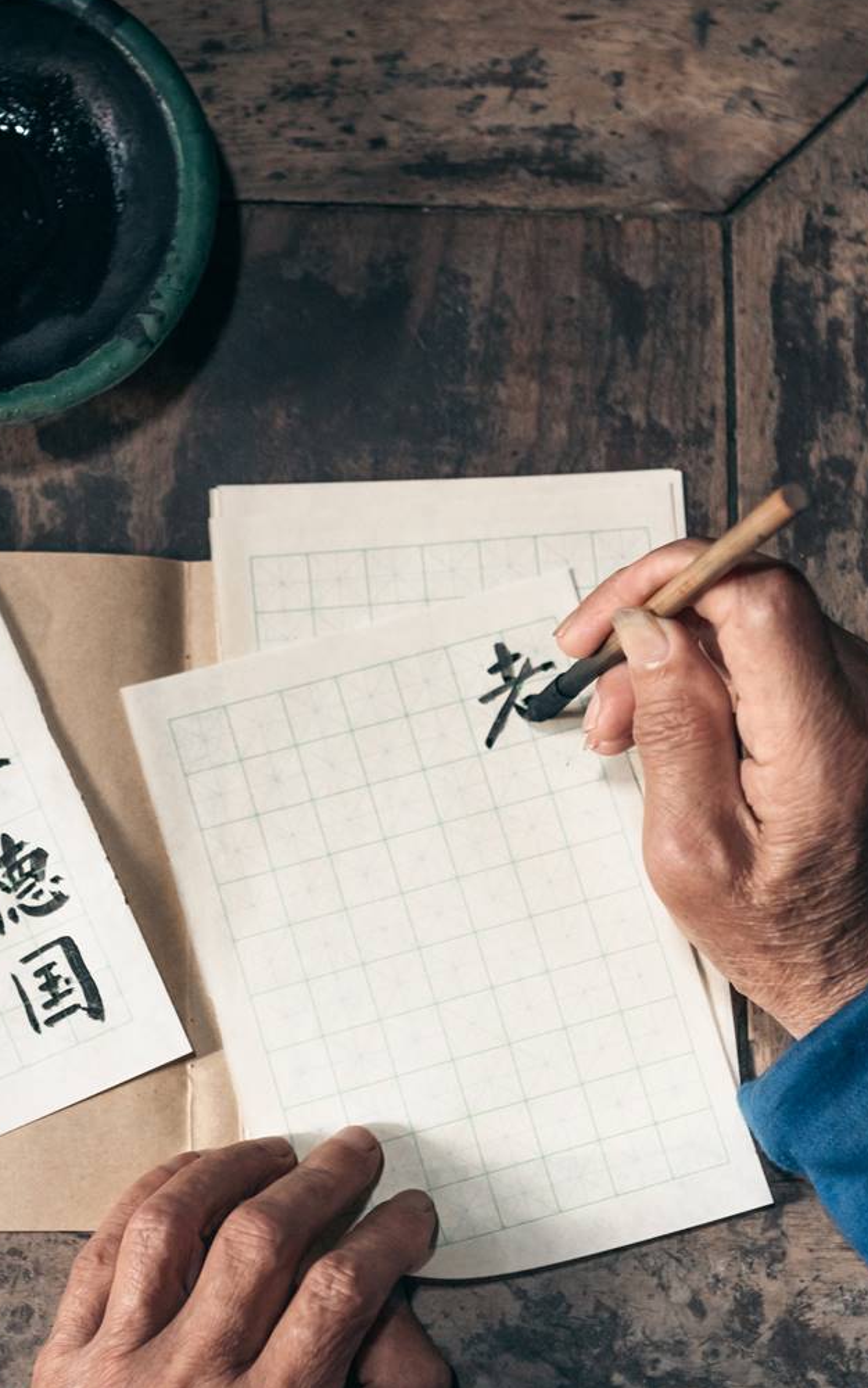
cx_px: 422
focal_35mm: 114
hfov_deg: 11.5
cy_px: 725
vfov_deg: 18.3
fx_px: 4313
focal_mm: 70
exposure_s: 1/100
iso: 1000
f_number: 4
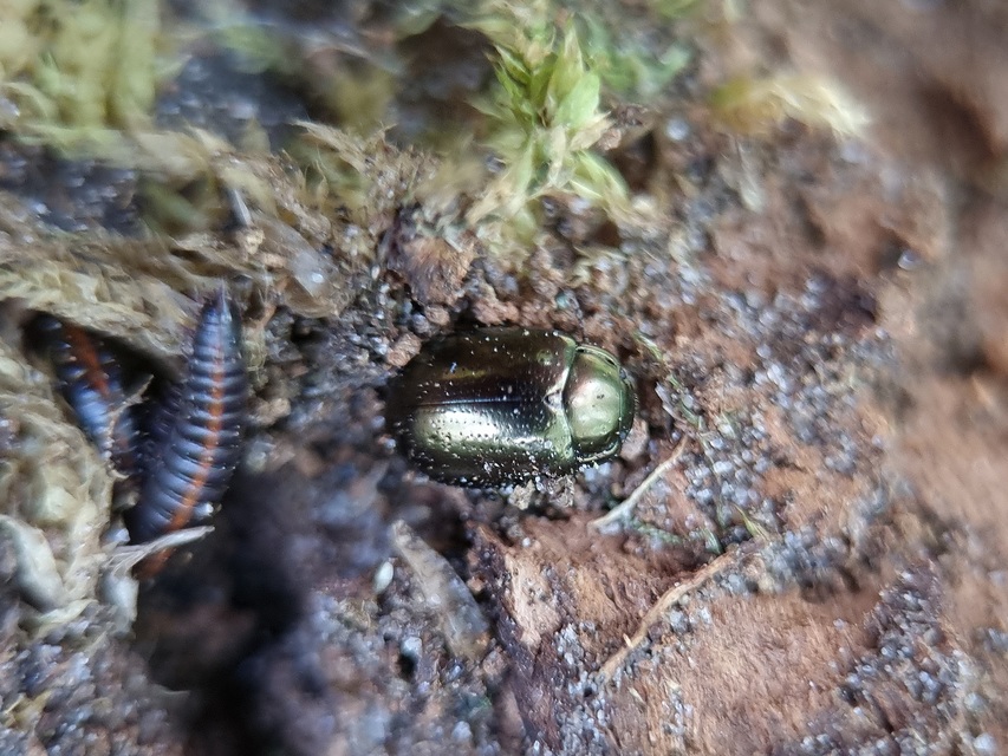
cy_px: 378
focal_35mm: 26
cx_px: 504
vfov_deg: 53.1
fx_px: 757
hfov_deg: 67.3
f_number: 1.8
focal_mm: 5.4
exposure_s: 1/25
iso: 500
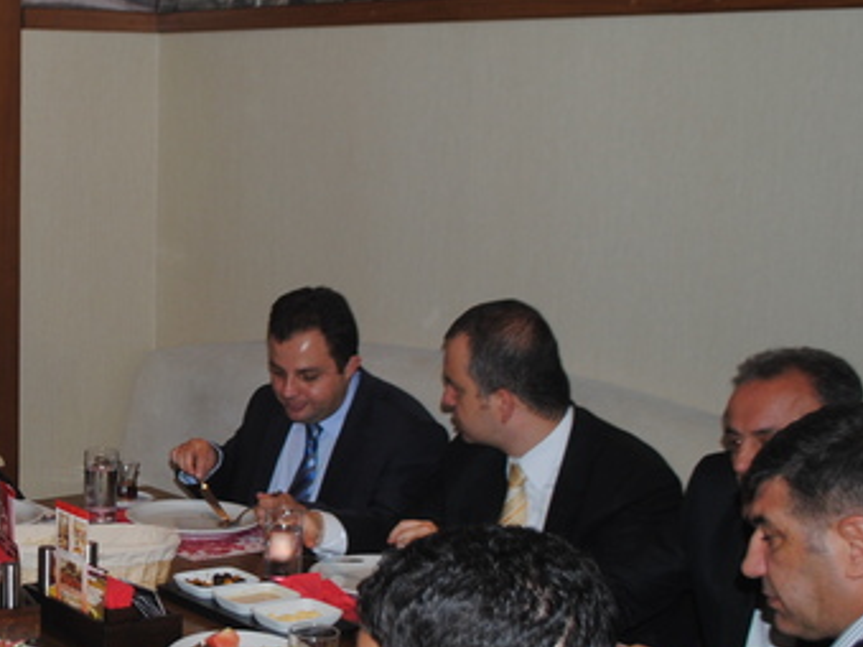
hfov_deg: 26.7
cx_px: -36
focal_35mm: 68
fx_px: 1695
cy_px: 387
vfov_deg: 21.6
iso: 200
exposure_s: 1/60
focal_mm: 22
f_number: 4
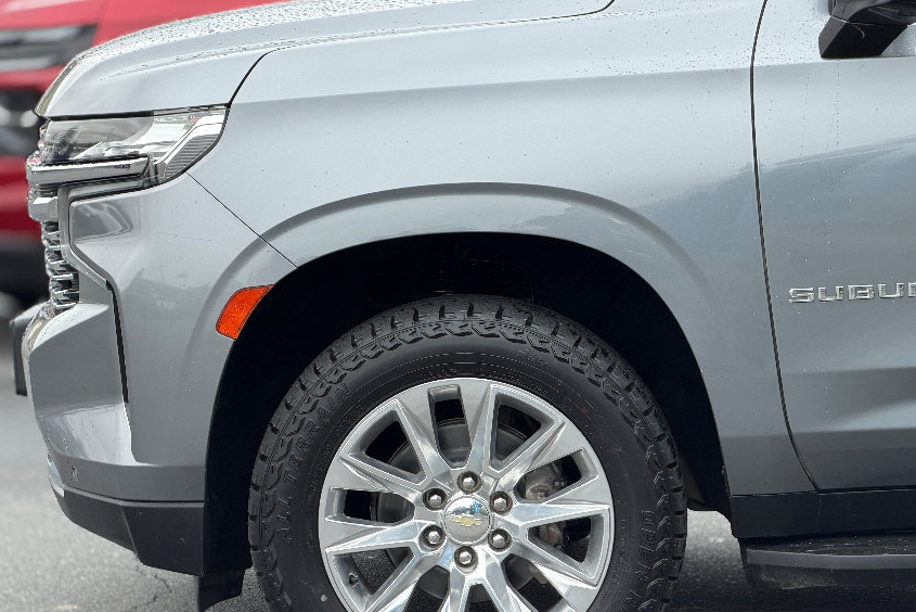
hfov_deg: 16.3
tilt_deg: -7.4
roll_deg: -0.9
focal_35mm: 126
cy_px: 341
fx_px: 3207
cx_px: 470
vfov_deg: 10.9
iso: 50
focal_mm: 16.89
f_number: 2.8
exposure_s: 1/121
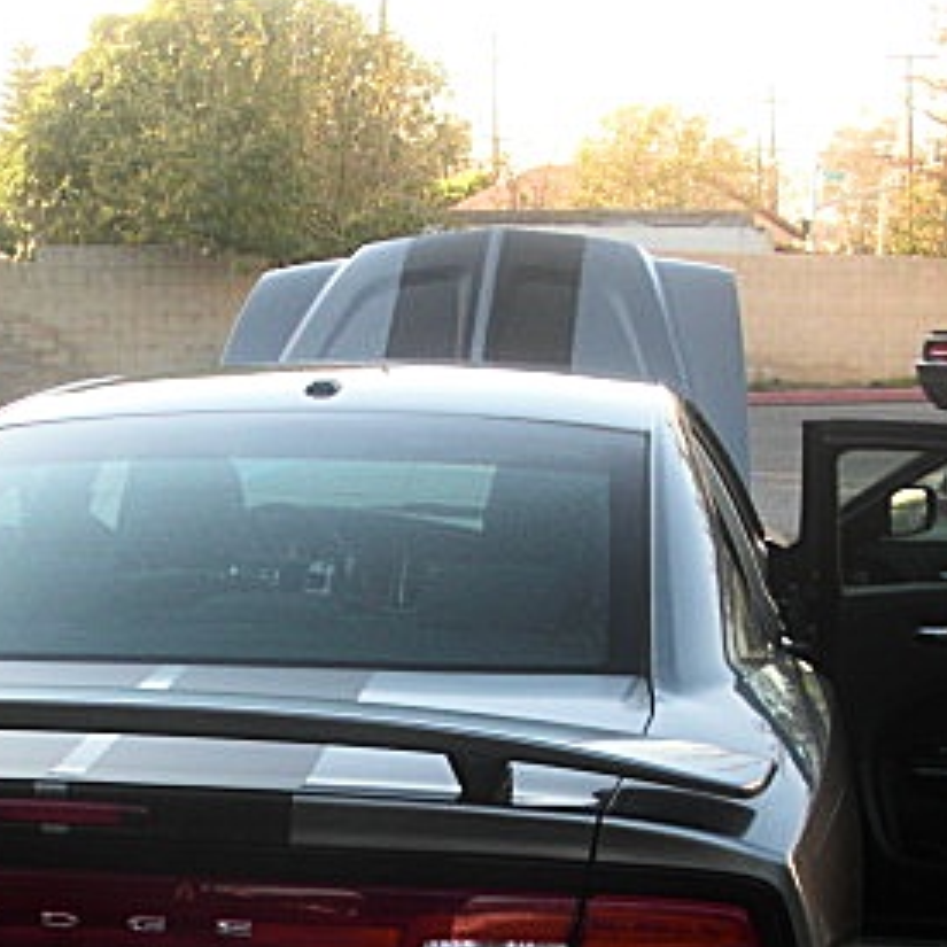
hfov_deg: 23.3
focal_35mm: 74
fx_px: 2290
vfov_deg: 23.0
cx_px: 334
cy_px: 758
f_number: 2.8
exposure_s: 1/100
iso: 50
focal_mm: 6.3
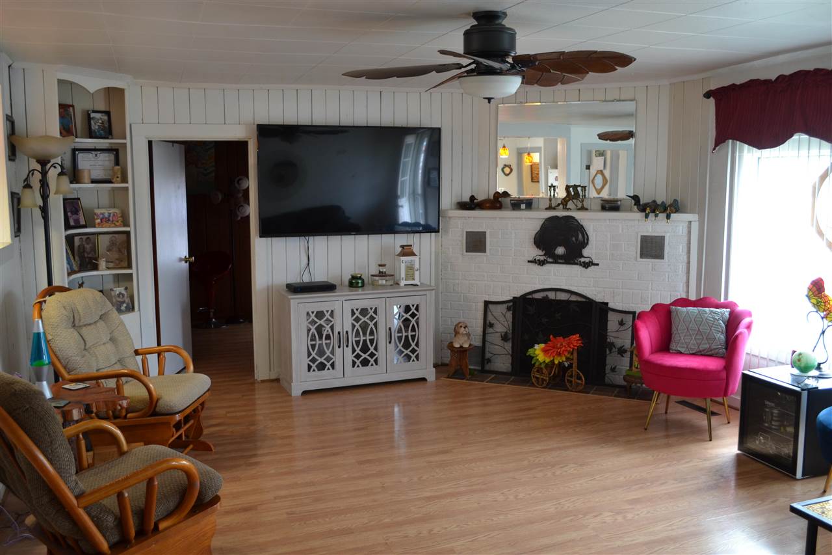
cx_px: 416
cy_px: 278
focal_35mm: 30
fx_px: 693
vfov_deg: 43.6
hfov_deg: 61.9
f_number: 3.8
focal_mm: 20
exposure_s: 1/25
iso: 400
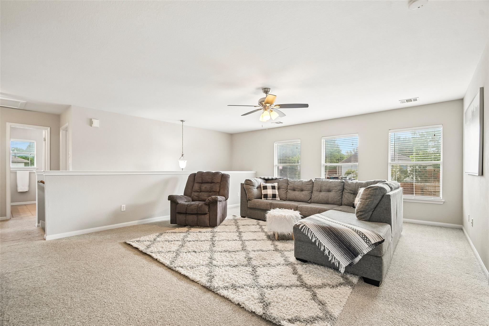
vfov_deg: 77.3
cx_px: 244
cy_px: 163
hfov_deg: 100.4
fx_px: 204
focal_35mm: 15
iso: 400
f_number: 8
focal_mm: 10
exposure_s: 1/13
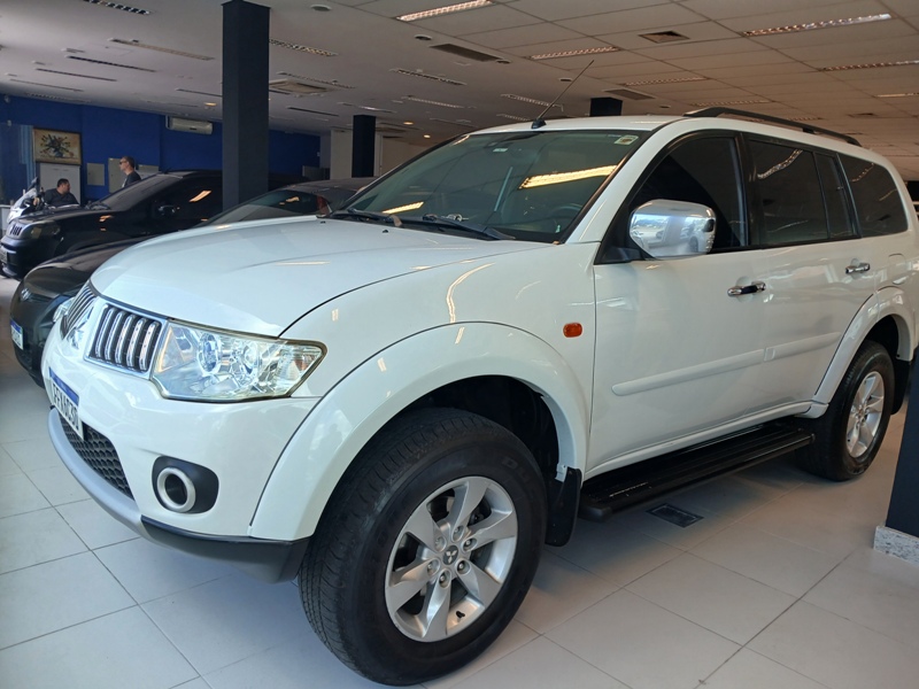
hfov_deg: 67.3
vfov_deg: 53.1
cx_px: 460
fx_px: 690
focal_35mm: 26
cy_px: 344
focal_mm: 3.98
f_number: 1.8
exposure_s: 1/60
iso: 32
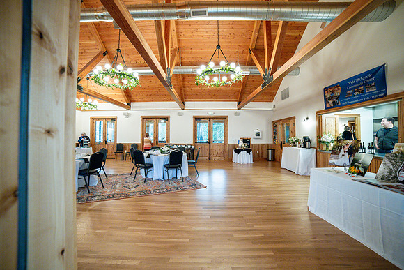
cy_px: 135
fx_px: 157
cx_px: 202
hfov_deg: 104.2
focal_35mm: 14
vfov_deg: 81.2
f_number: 4
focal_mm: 14
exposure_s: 1/250
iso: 3200
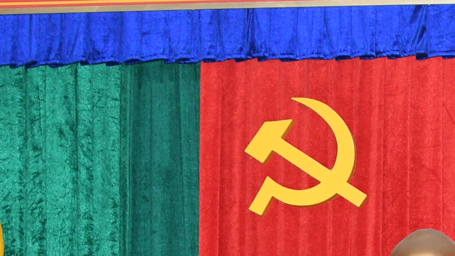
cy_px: 440
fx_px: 1870
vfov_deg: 7.6
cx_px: 643
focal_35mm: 155
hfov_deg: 13.2
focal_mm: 22
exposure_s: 1/200
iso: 1250
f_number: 4
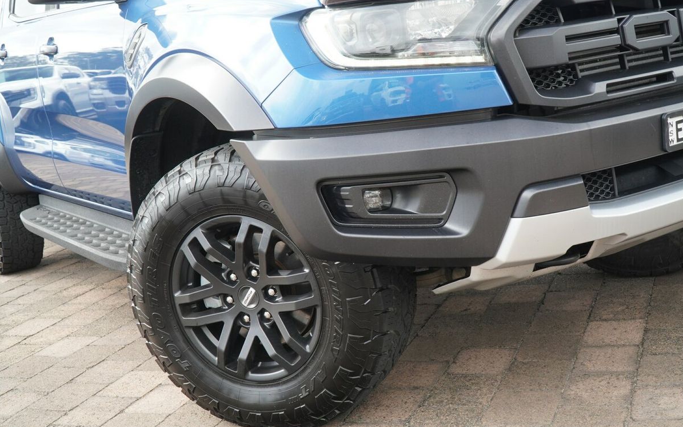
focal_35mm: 43
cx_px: 342
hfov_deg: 46.2
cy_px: 206
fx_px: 800
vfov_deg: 29.9
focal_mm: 28
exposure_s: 1/160
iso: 800
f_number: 7.1
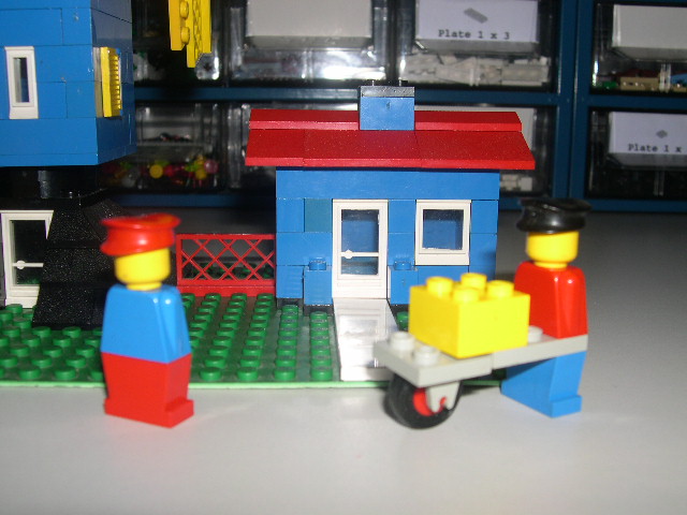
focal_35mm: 38
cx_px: 344
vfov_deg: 37.7
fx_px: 754
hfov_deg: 49.0
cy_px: 258
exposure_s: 1/60
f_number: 7.6
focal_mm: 8
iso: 100
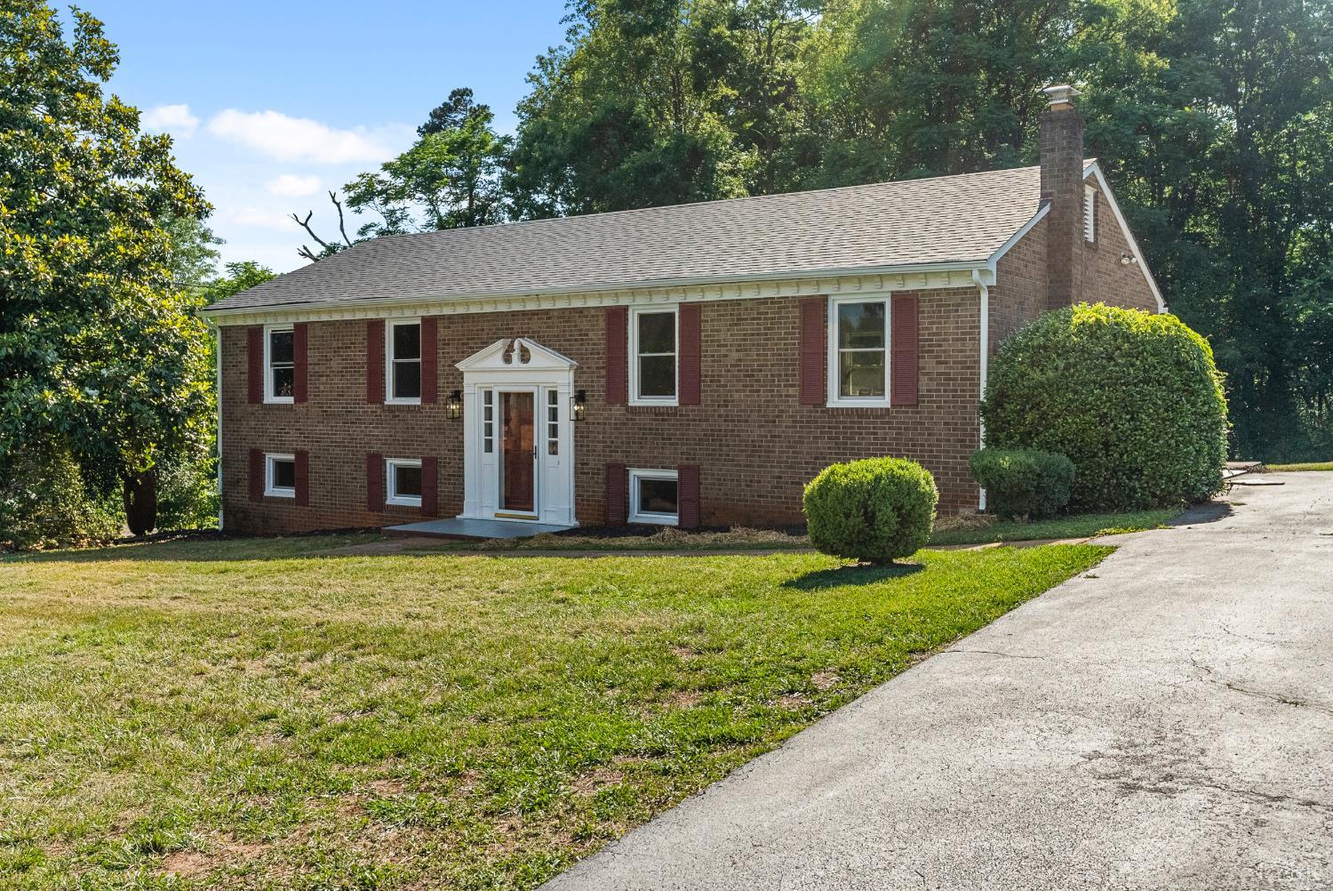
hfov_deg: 59.5
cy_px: 446
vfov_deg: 41.8
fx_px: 1167
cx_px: 666
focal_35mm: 32
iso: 2500
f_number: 7.1
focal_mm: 31.5
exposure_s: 1/2500
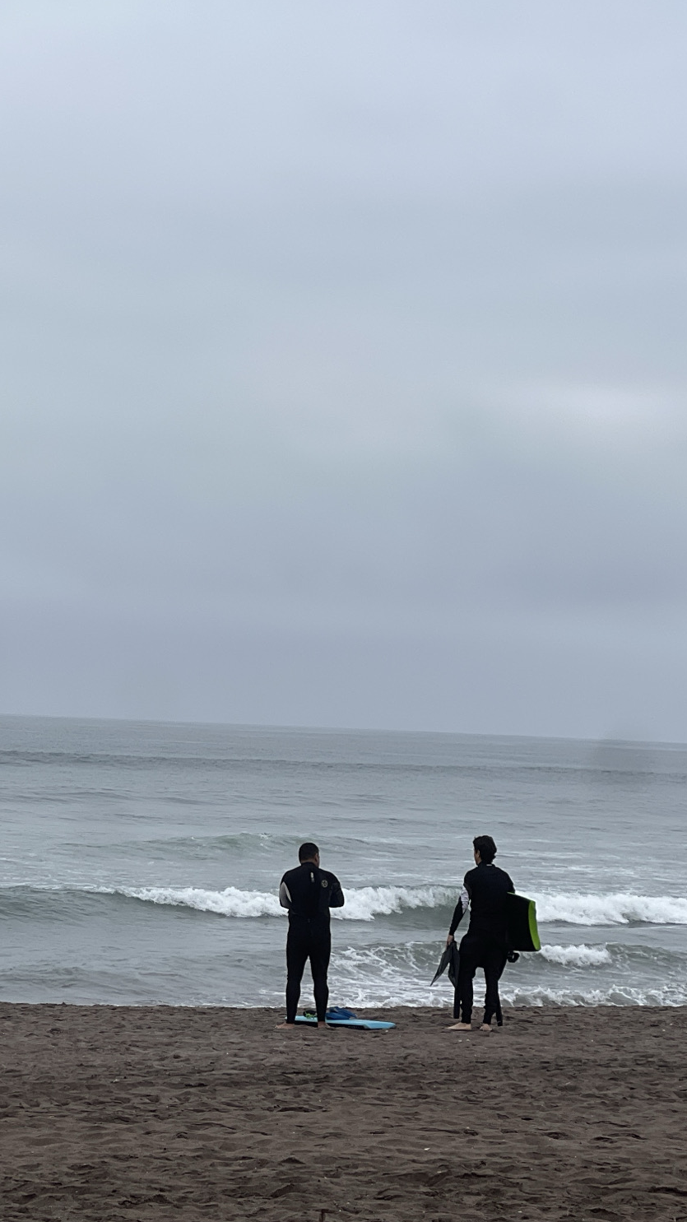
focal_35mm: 113
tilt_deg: +0.9
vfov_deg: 18.9
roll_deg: -2.5
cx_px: 65
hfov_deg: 10.7
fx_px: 3661
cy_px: 614
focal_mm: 9
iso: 32
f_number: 2.8
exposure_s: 1/386
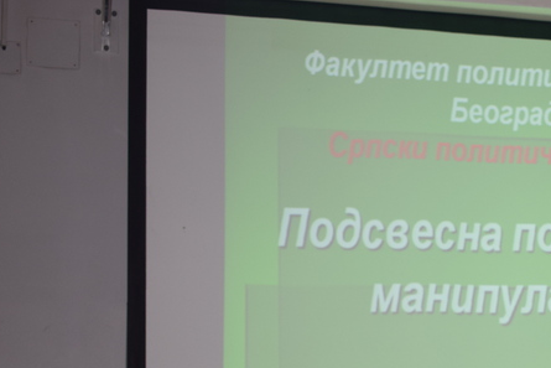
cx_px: 596
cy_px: 422
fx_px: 1426
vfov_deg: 14.3
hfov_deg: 20.9
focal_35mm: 93
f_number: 4
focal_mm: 27
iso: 400
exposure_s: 1/80
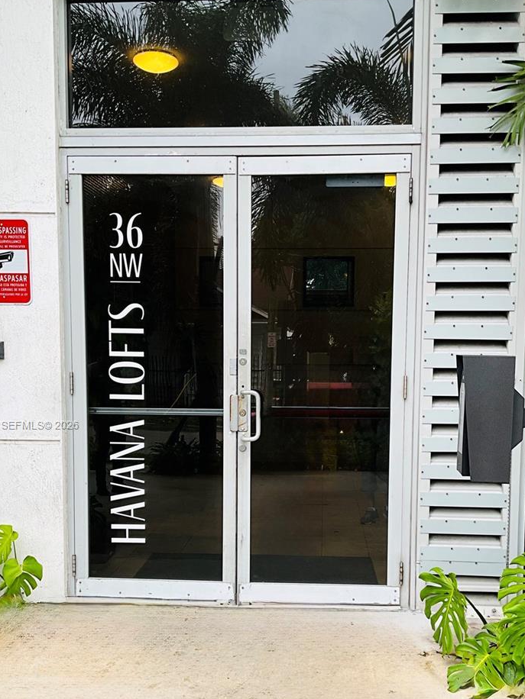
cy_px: 426
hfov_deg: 37.7
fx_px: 768
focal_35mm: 38
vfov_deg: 48.6
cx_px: 280
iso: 25
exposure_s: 1/312
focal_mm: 3
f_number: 1.8
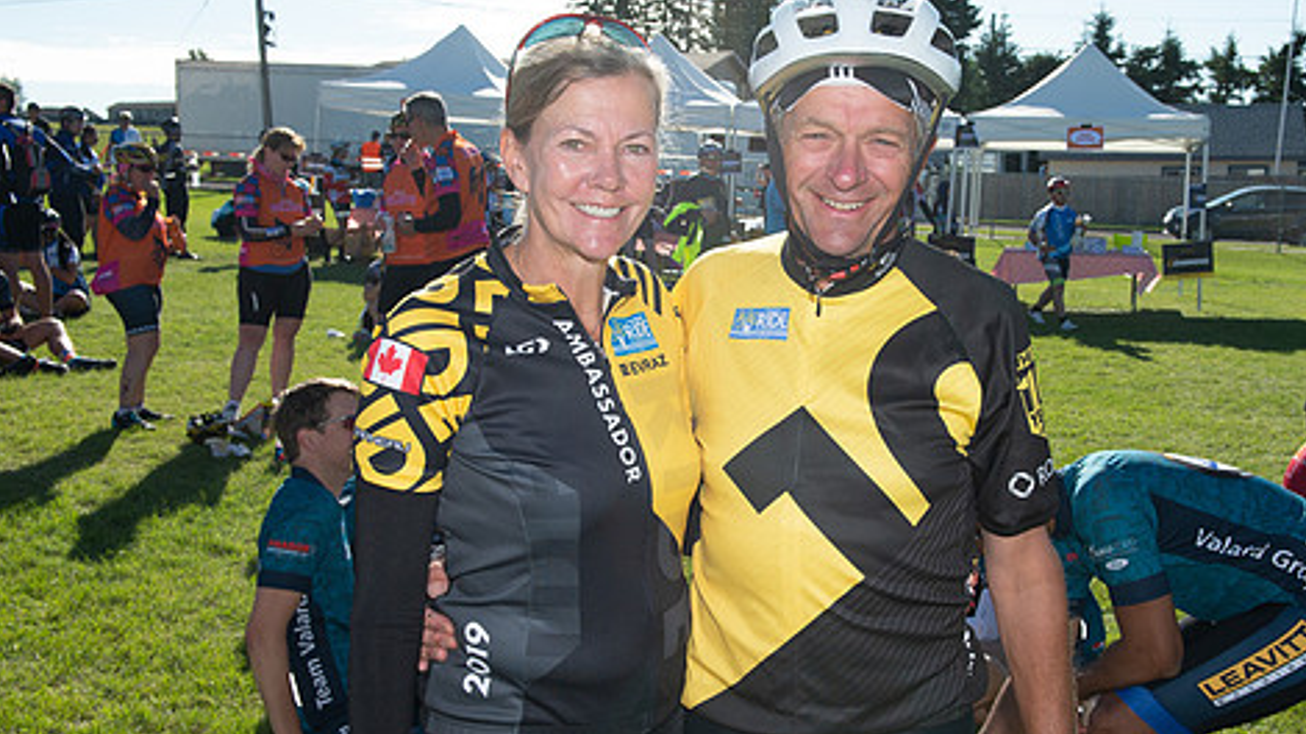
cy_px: 393
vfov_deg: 27.1
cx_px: 759
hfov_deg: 46.2
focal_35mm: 44
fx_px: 1523
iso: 200
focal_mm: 34
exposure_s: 1/400
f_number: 9
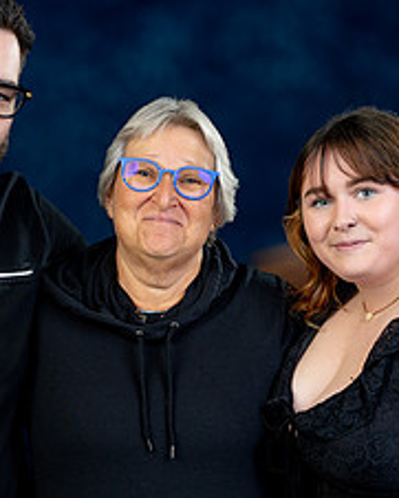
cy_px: 328
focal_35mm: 93
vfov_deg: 20.5
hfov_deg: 16.5
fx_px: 1372
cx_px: 122
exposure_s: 1/200
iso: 200
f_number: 4.5
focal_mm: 37
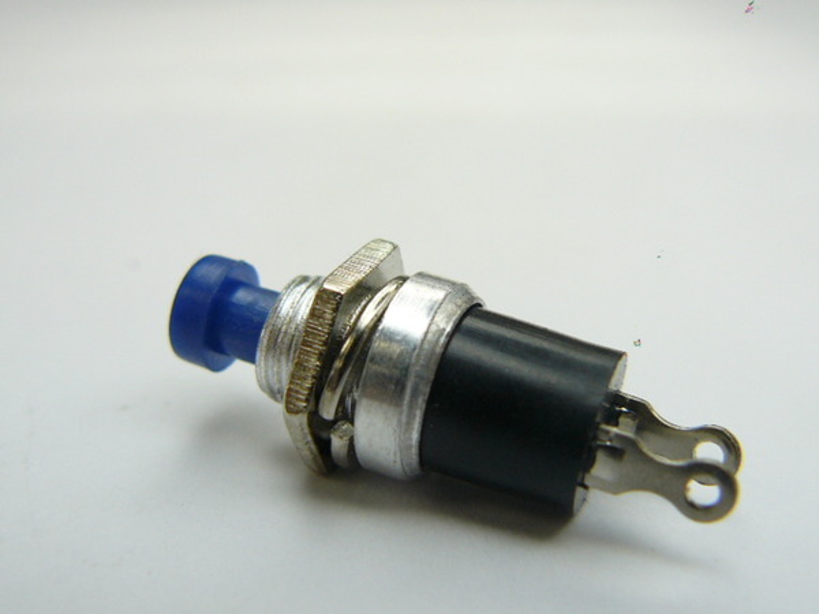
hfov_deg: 42.9
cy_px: 307
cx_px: 410
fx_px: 1041
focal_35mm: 44
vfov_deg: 32.9
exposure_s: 1/80
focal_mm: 6
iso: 100
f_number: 2.8
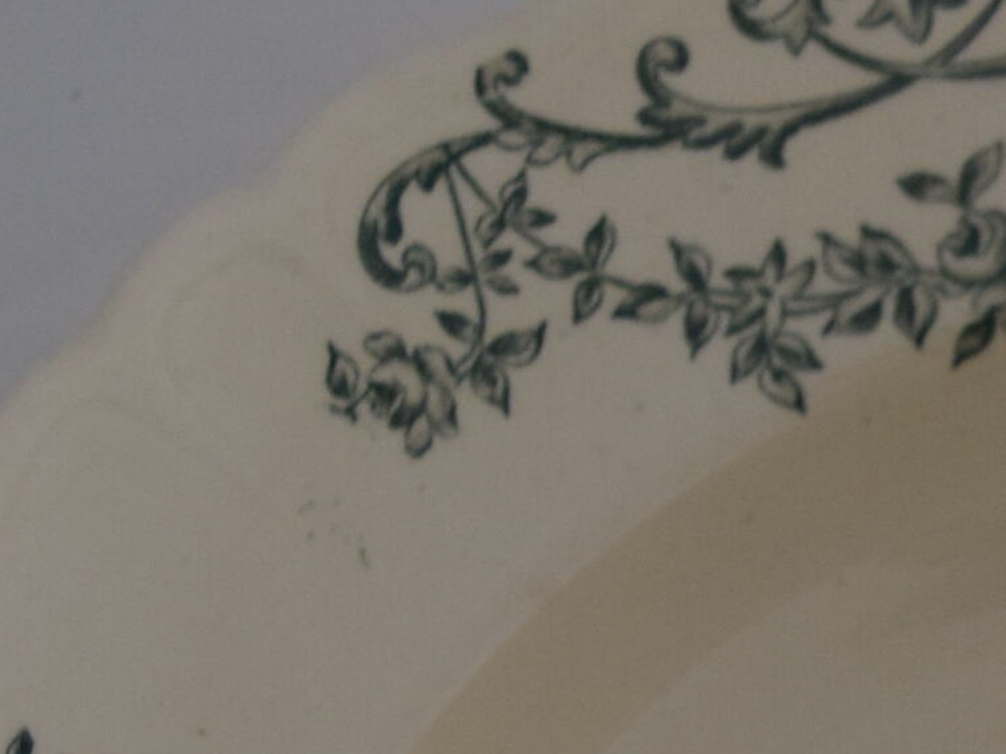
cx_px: 1933
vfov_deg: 6.8
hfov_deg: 8.8
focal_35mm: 215
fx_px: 6243
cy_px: 1183
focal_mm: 25
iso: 400
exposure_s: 1/60
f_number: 4
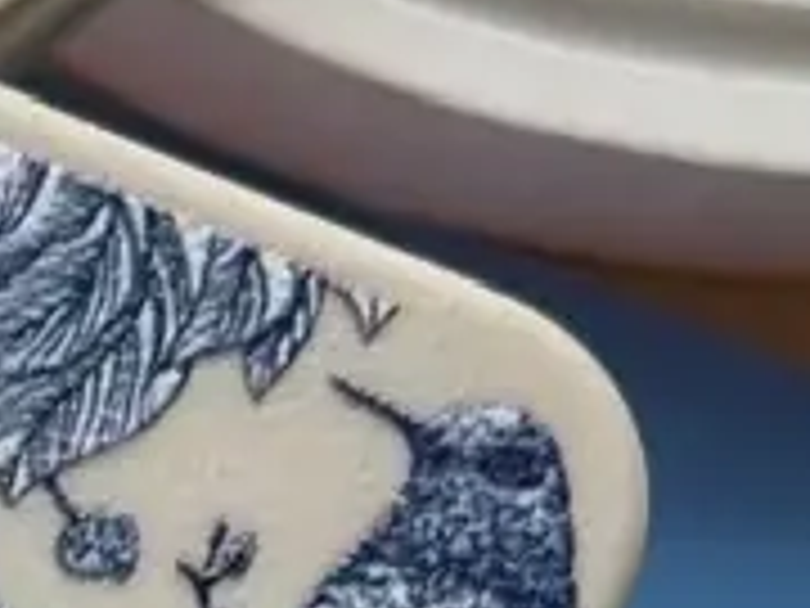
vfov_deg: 4.2
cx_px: -706
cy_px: 1901
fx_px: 8003
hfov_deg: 5.7
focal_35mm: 342
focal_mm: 6.76
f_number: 1.78
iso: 80
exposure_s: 1/2577
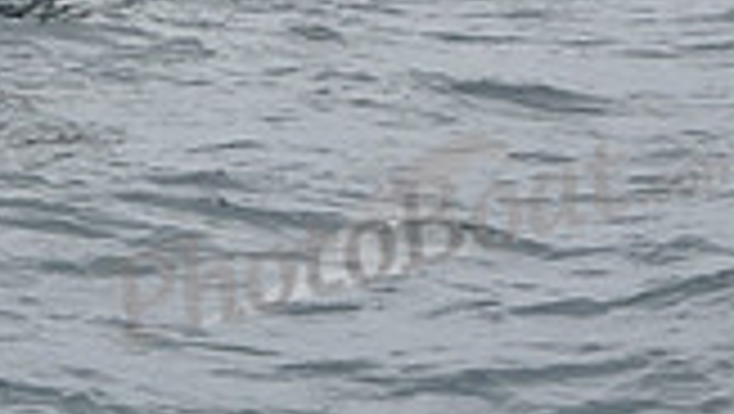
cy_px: -398
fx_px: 5454
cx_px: -117
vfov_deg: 4.3
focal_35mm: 280
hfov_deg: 7.6
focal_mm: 75
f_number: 11
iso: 250
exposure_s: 1/800
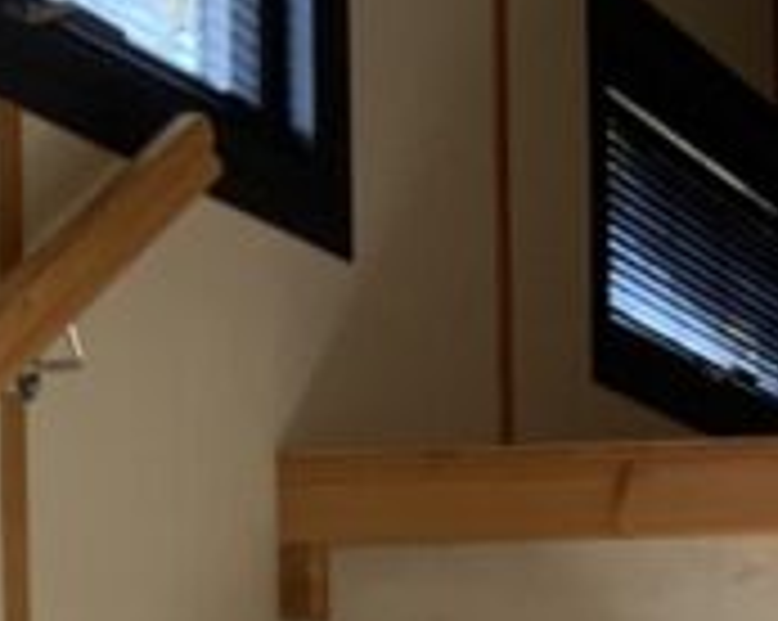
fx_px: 3220
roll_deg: -0.3
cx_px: 1030
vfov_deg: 10.5
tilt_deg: -3.6
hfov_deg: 13.3
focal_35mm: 140
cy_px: 1058
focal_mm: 3.3
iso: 50
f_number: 2.4
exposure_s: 1/100
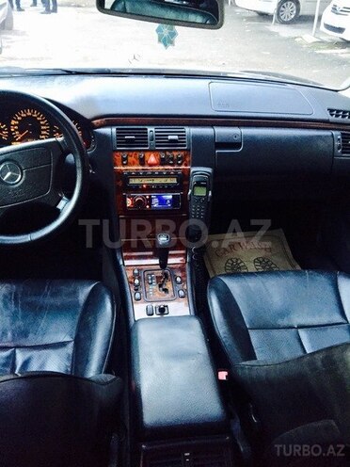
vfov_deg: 61.7
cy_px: 234
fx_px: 391
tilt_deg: -36.1
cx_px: 175
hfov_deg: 48.2
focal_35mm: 29
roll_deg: -2.1
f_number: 2.2
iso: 250
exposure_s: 1/20
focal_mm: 4.15
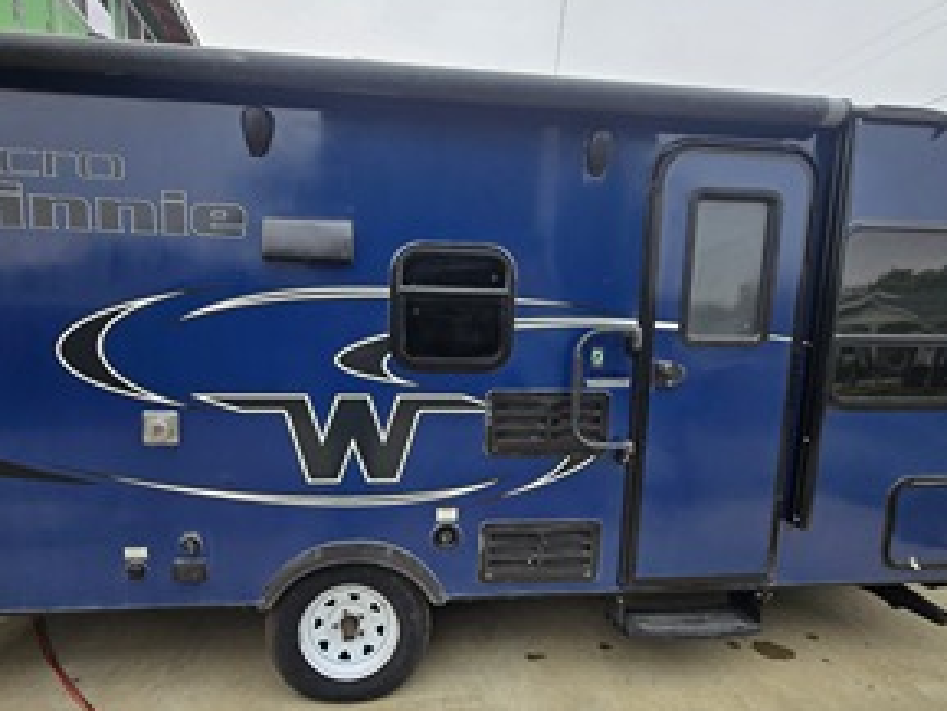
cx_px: 419
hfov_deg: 87.4
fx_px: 493
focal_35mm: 18
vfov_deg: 71.4
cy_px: 393
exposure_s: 1/100
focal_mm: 1.7
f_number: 2.2
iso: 64
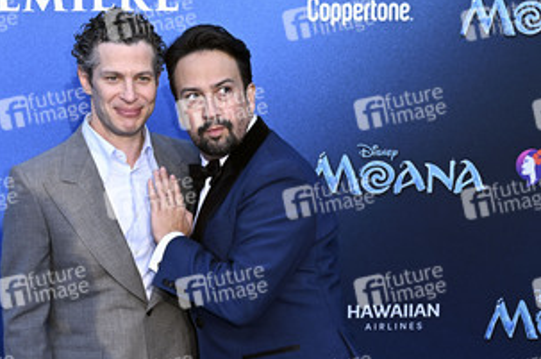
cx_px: 174
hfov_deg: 26.5
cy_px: 243
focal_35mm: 76
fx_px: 1140
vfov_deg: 17.8
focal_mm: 51
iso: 500
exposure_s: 1/250
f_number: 6.3
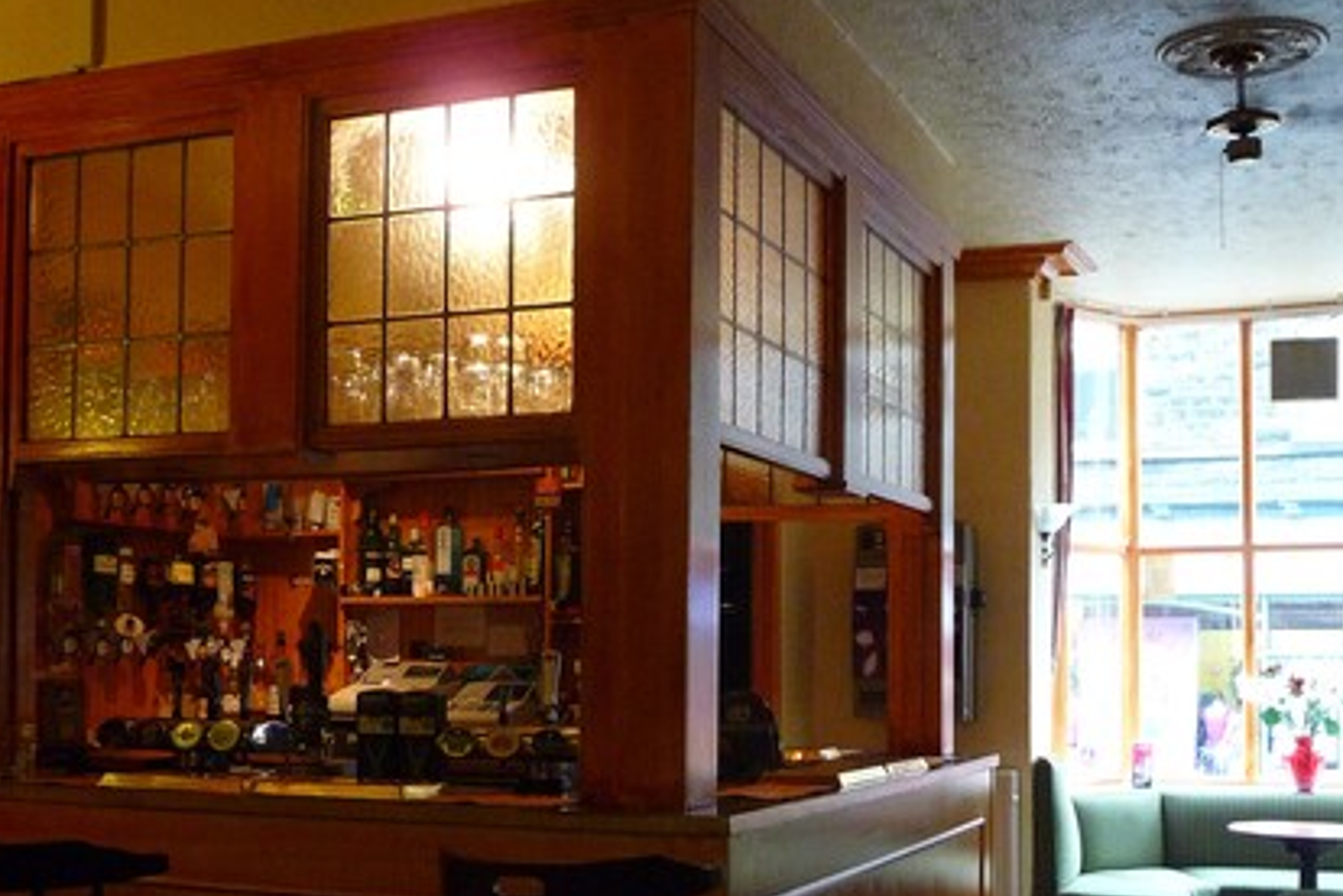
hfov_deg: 43.6
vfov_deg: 29.6
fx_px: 1679
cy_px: 614
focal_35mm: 45
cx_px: 675
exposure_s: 1/25
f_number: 3.3
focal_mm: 4.7
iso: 400
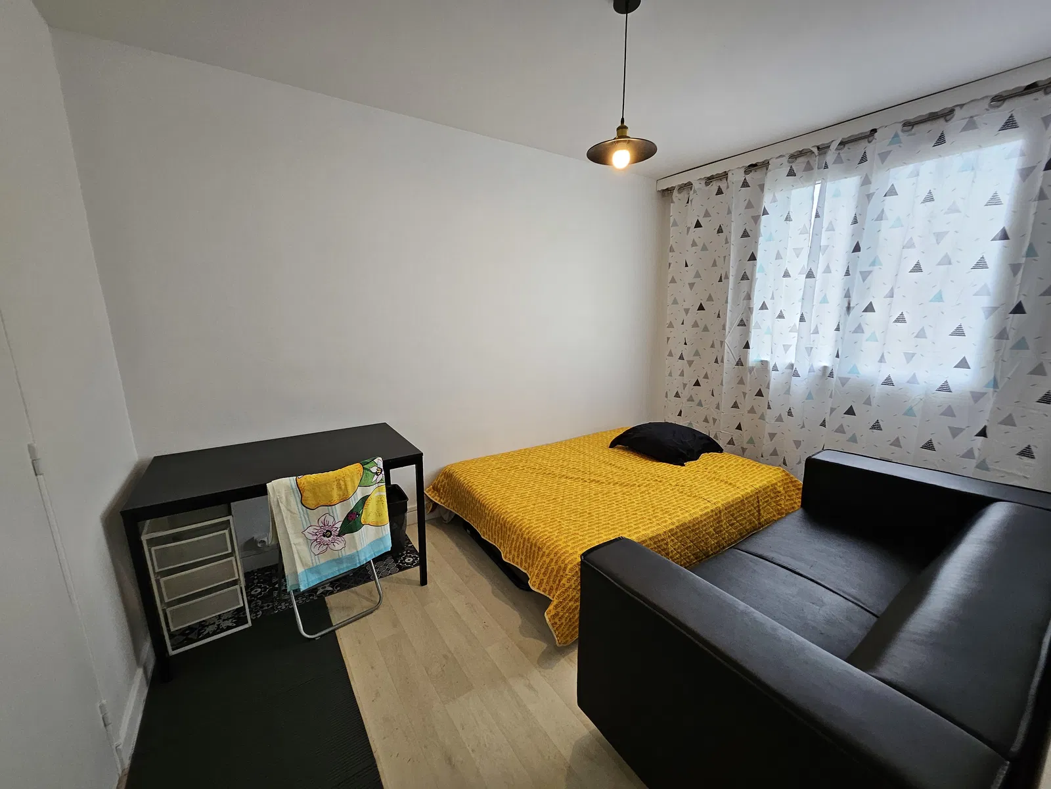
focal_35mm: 13
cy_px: 394
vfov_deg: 89.9
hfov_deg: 106.2
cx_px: 526
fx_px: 395
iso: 80
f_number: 2.2
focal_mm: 1.7
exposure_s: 1/50
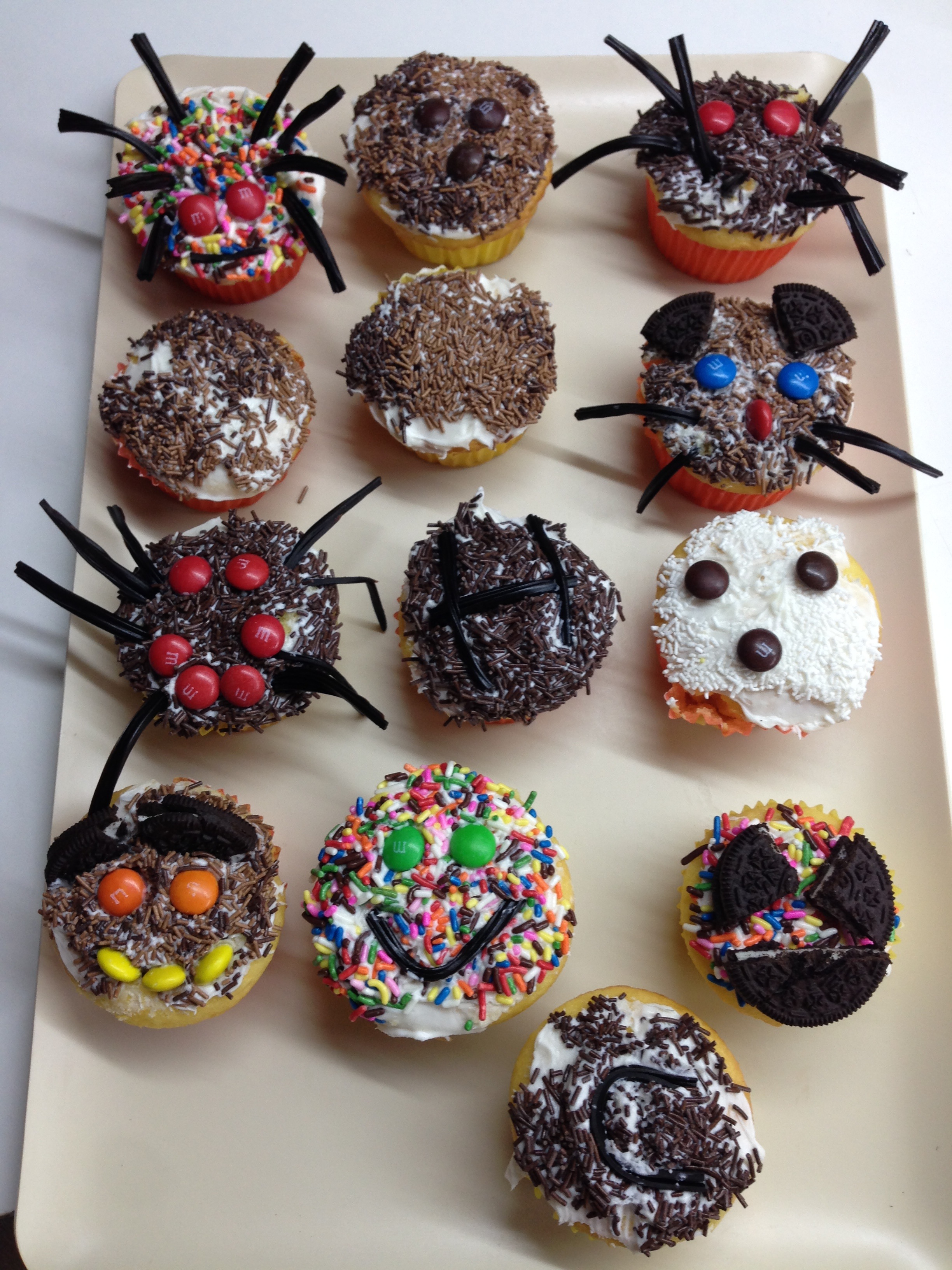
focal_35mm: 33
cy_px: 635
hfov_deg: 42.9
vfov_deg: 55.4
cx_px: 476
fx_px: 1210
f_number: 2.4
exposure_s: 1/20
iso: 64
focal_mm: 4.12
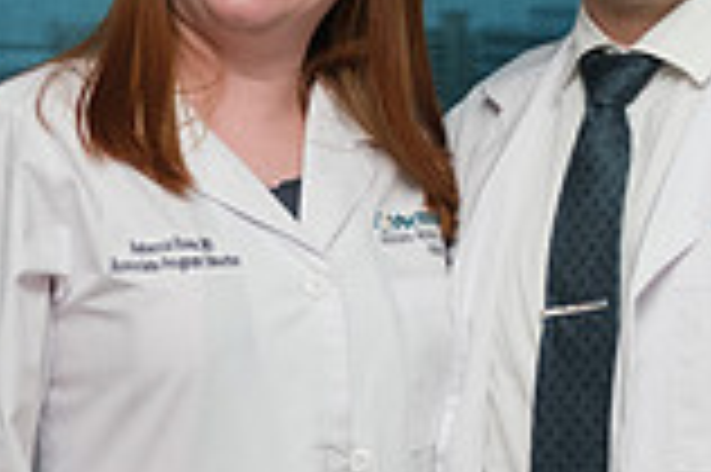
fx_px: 2466
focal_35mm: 125
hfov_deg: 16.3
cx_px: 153
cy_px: 380
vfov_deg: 10.9
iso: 640
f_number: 2.8
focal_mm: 22.7
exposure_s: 1/125
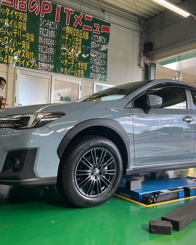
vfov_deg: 52.8
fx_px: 247
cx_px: 120
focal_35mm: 34
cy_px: 123
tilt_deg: +1.7
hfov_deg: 43.1
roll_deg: -2.1
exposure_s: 1/163
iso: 40
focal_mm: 5.7
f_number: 1.5
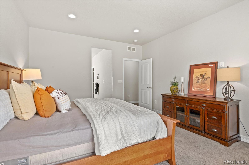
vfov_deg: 70.3
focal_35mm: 17
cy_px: 82
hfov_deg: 93.3
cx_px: 124
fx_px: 117
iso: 400
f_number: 8
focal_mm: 17
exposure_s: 1/8
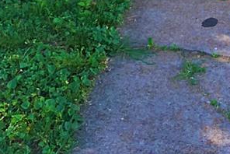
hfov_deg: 26.8
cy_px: -200
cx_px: 204
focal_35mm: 73
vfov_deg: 14.0
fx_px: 467
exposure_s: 1/781
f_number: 2.2
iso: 50
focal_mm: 2.2
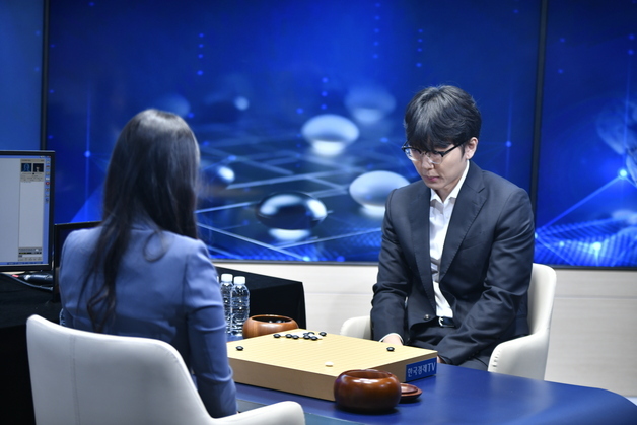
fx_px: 1681
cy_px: 212
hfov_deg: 21.5
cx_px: 318
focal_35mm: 95
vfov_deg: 14.4
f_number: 3.2
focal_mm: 95
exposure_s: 1/125
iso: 800
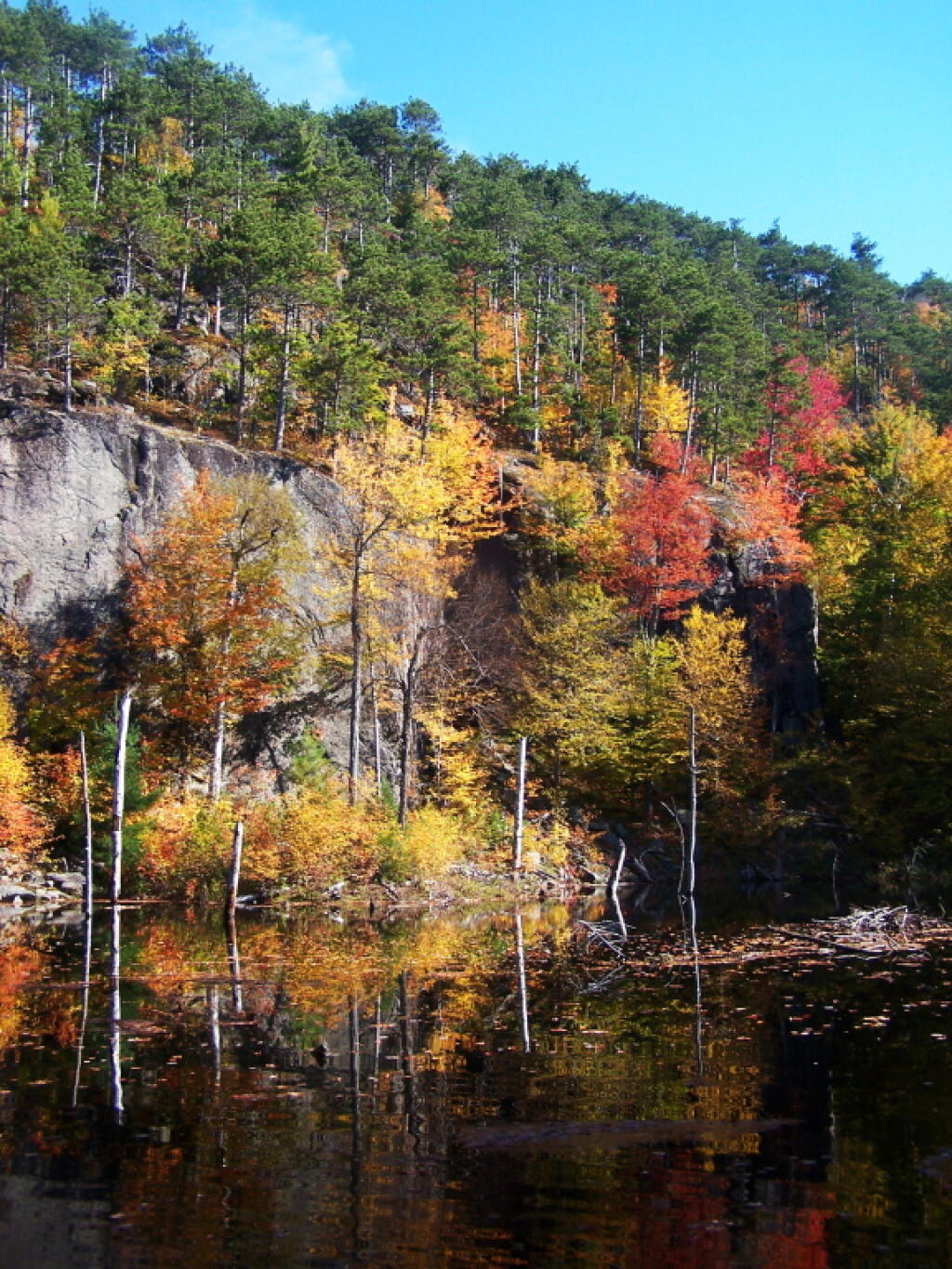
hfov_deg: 37.7
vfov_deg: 49.0
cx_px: 476
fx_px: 1393
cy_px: 634
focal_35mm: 38
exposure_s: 1/500
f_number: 2.8
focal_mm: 6.3
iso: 80
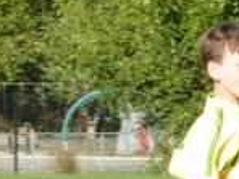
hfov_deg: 3.0
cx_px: 236
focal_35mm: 653
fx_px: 4509
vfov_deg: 2.3
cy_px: 232
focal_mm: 39.7
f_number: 4.7
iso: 80
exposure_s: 1/320
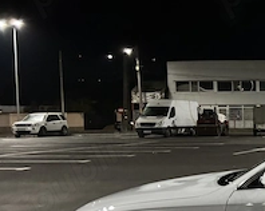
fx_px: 603
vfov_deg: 19.7
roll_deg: +1.3
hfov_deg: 21.0
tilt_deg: -4.2
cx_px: 396
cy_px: 164
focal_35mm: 77
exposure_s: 1/50
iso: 400
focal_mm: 5.96
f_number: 1.6
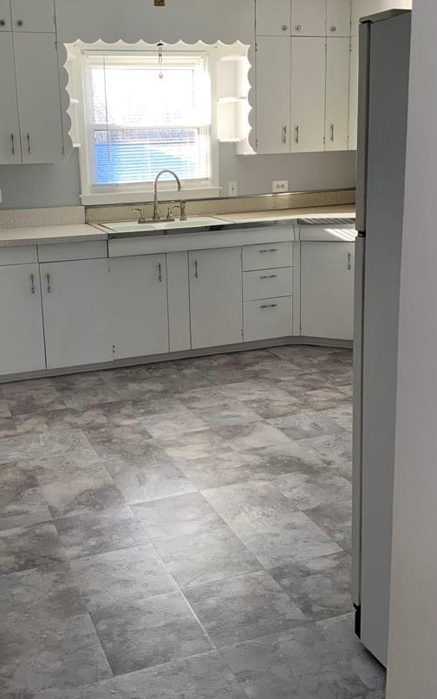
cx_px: 168
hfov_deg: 32.6
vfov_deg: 50.3
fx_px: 744
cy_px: 306
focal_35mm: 39
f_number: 1.8
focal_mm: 3
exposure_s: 1/120
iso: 64
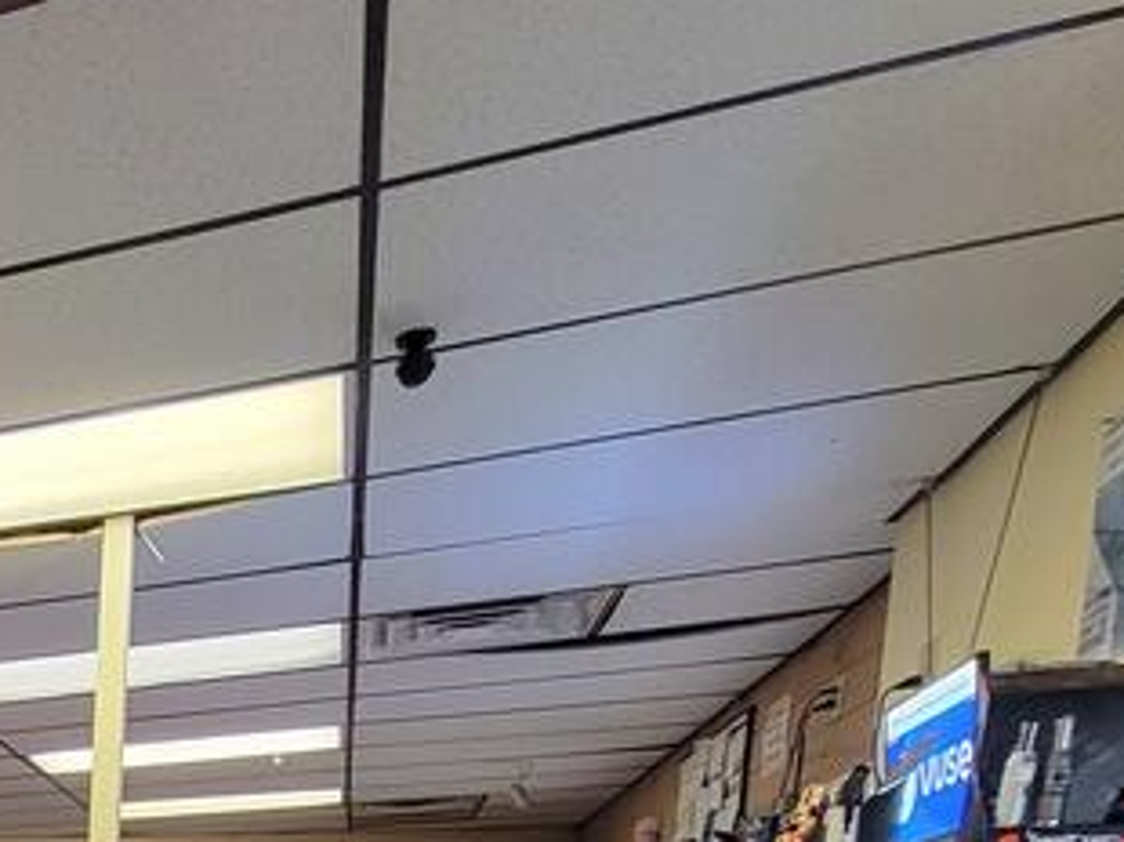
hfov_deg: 30.6
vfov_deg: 24.6
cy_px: 1310
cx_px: -446
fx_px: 1395
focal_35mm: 43
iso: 125
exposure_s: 1/60
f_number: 2.2
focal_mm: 2.2
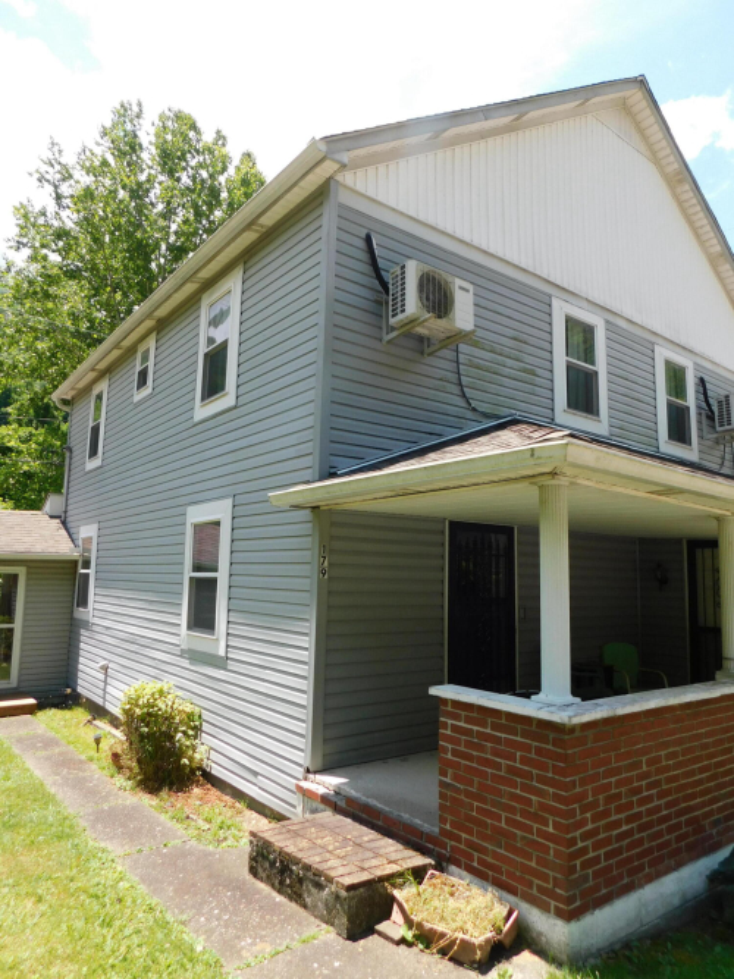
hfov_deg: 58.9
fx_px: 650
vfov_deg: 73.9
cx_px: 367
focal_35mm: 23
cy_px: 490
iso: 125
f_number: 3
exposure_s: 1/640
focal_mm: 4
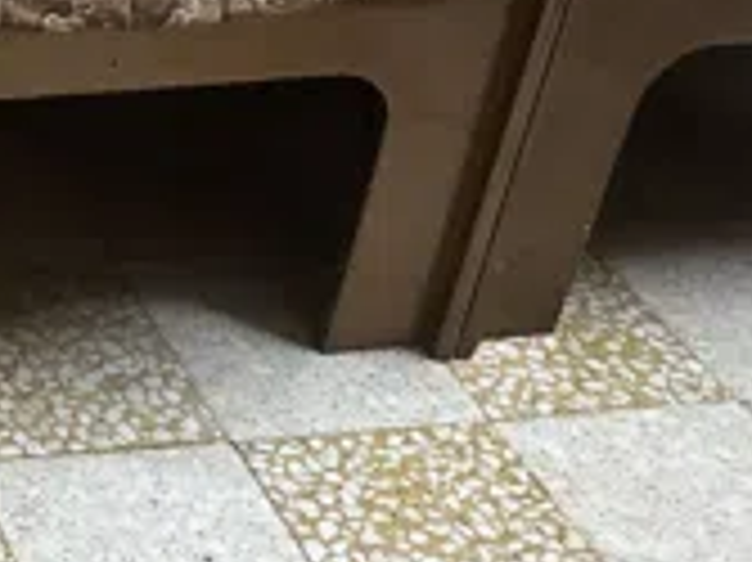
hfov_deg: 17.1
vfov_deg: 15.1
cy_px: -211
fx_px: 1997
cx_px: -635
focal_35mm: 92
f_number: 1.78
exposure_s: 1/50
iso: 800
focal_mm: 6.86
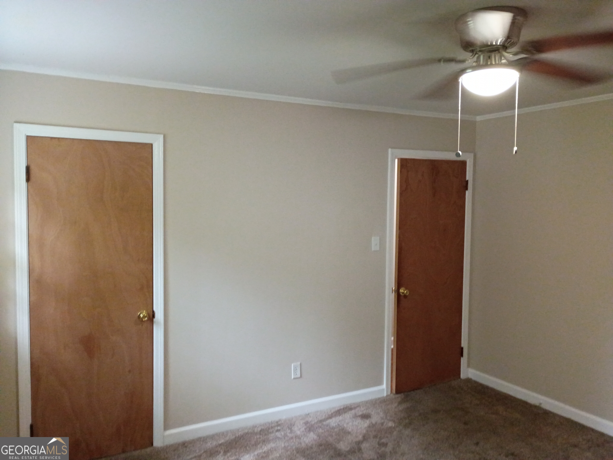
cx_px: 306
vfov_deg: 48.2
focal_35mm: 29
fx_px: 514
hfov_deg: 61.7
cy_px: 230
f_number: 1.8
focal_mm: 4.27
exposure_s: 1/30
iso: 1368
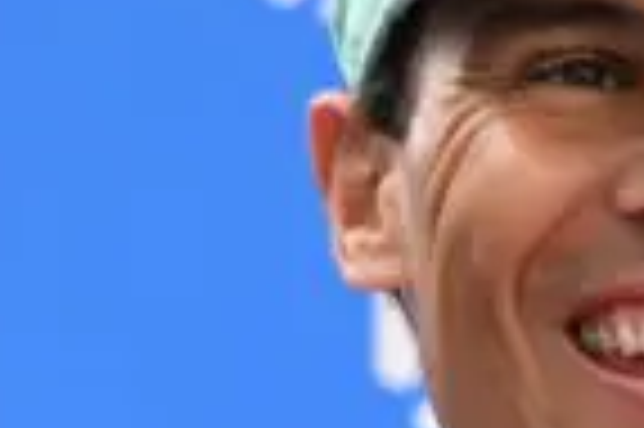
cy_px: 622
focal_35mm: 644
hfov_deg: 3.2
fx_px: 11507
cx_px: 131
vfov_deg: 2.1
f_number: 4.5
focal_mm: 120
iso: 3200
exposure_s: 1/1250
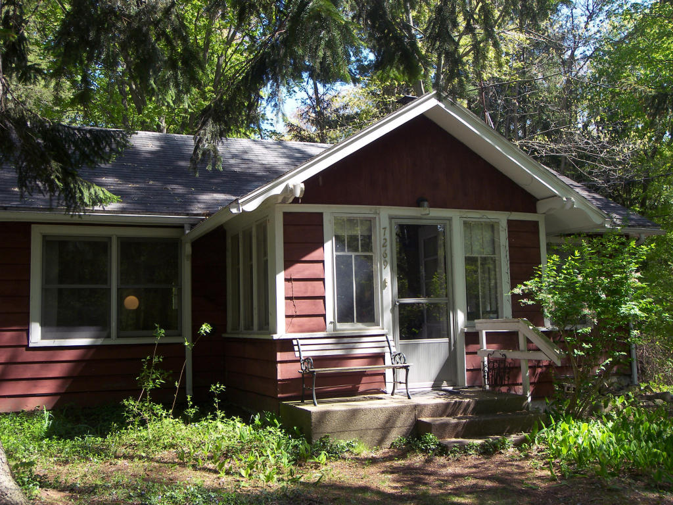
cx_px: 336
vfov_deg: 34.3
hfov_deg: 44.8
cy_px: 252
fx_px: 817
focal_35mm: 42
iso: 50
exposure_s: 1/160
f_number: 3.2
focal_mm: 8.8
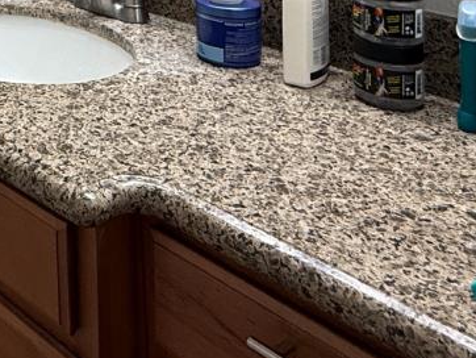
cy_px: -188
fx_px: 798
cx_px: -134
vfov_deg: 21.1
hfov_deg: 27.9
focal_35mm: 58
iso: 160
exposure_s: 1/120
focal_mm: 2.22
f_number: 2.2
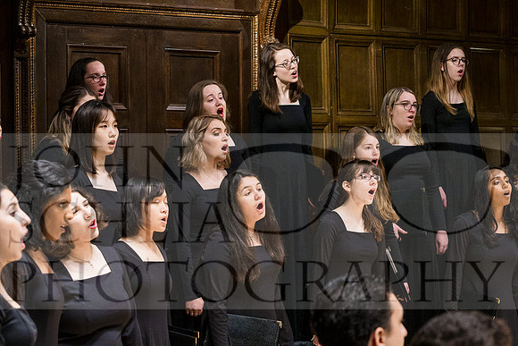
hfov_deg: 19.5
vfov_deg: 13.0
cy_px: 173
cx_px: 259
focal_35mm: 105
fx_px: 1511
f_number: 5
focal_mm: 70
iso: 1600
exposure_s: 1/250
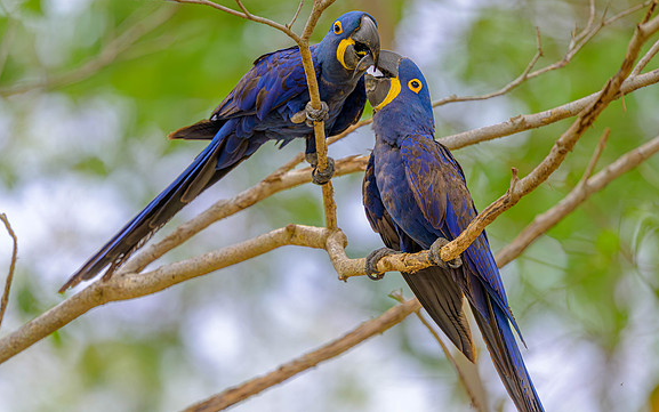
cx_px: 316
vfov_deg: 2.7
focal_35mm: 494
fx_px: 8875
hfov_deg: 4.3
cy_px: 234
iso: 900
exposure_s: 1/3200
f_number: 2.8
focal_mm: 400
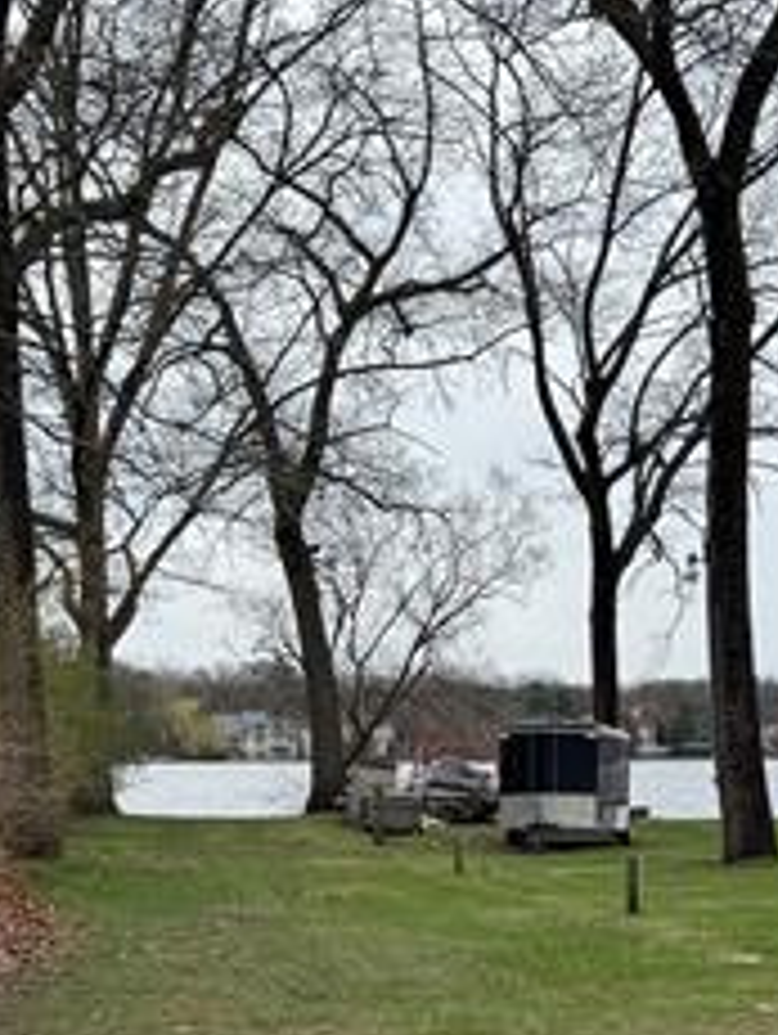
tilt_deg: -8.4
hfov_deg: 18.4
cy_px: 1071
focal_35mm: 80
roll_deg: +0.4
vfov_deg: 23.2
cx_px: 270
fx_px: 2393
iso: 80
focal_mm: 6.76
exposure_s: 1/4049
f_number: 1.78
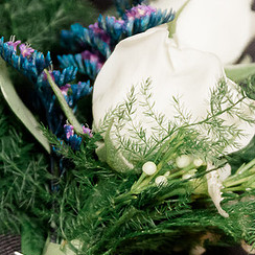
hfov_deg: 5.1
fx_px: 2875
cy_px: 90
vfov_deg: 5.1
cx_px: 163
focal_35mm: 345
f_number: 2.8
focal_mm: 60
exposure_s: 1/100
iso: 800
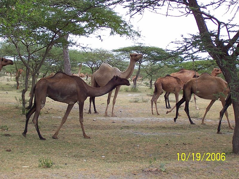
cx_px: 120
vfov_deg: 18.0
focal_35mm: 82
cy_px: 90
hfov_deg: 23.8
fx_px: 566
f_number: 4.1
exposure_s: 1/250
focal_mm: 13.5
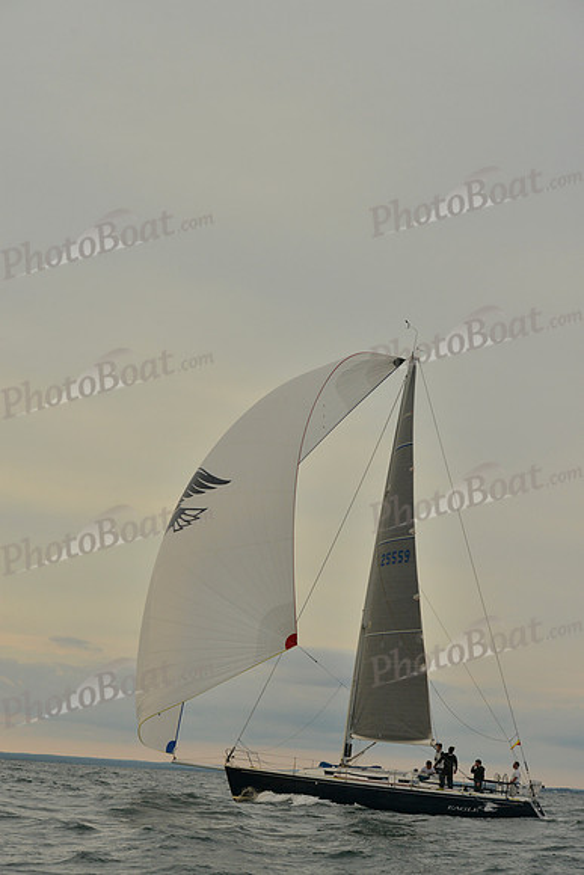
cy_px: 438
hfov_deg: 19.5
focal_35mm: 70
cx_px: 292
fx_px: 1702
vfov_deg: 28.8
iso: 800
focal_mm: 70
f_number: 9
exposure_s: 1/500
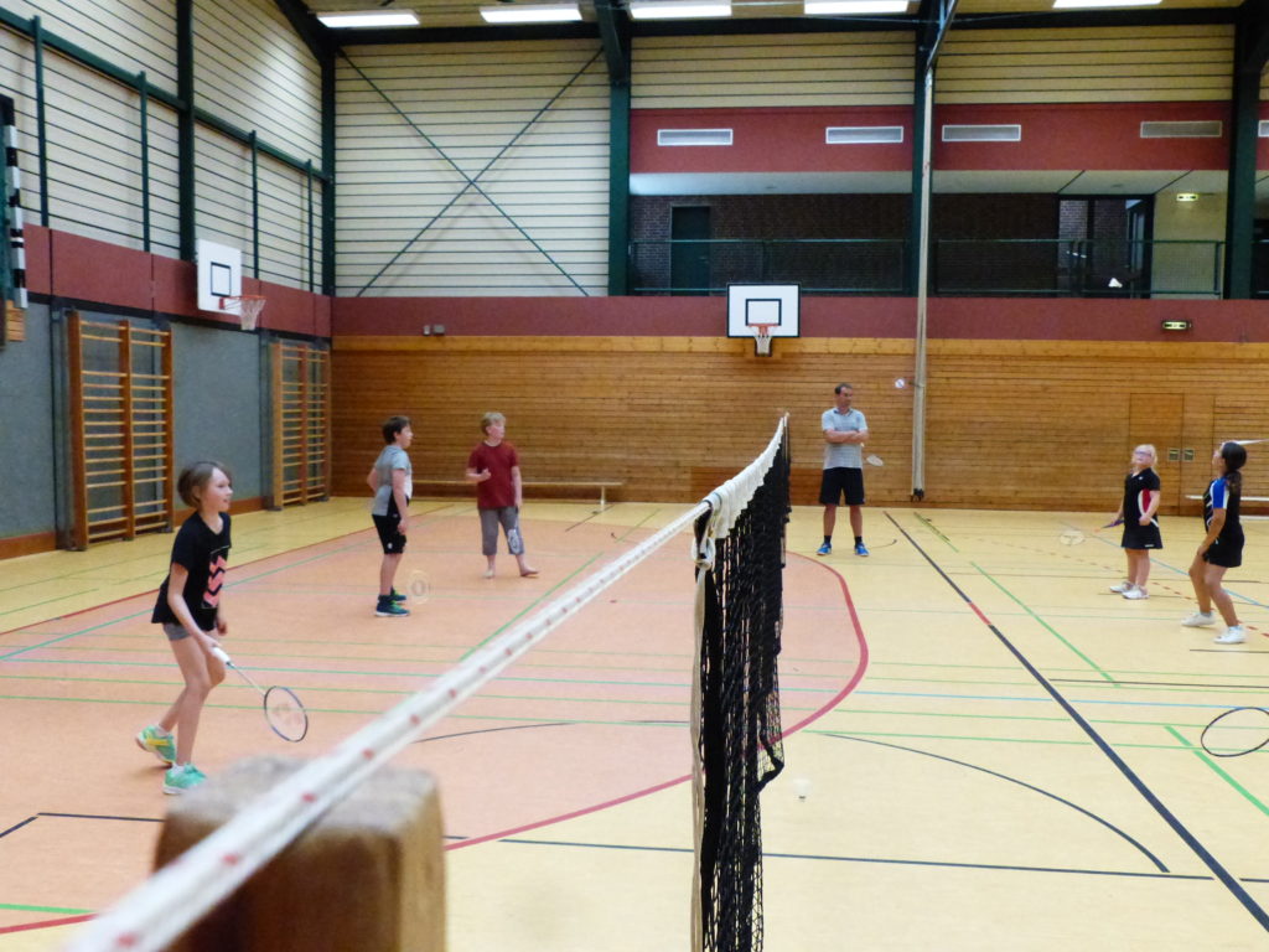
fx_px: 1173
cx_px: 634
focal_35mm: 32
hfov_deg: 56.8
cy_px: 476
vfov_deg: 44.2
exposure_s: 1/250
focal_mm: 5.8
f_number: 4
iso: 1600
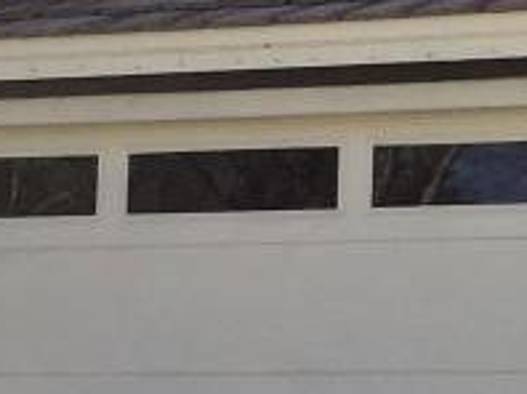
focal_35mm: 150
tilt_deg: +5.1
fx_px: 2281
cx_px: 942
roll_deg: -1.3
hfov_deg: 12.1
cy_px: 128
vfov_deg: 9.9
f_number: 2.2
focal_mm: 4.15
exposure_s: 1/1163
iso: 32
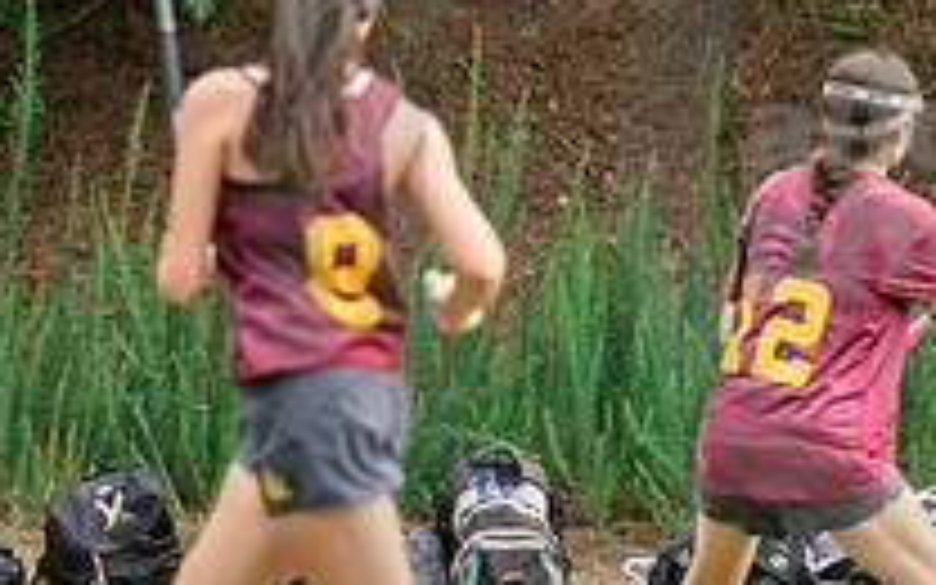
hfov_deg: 2.0
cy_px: 290
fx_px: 26504
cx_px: 1832
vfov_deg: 1.3
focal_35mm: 1039
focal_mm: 200
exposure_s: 1/800
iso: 250
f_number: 3.5
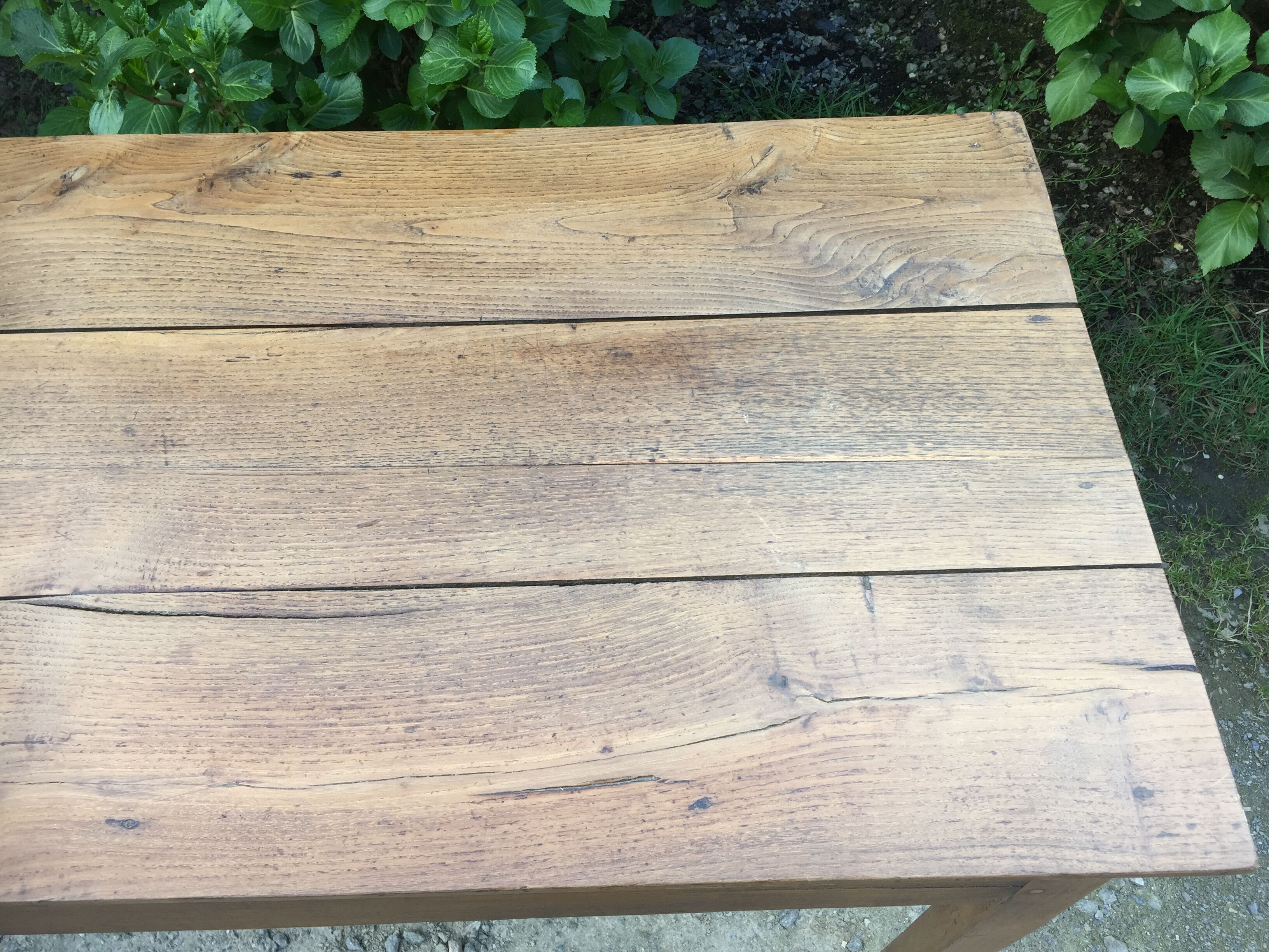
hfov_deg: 61.7
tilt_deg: -57.2
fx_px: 1063
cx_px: 634
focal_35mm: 29
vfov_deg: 48.2
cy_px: 476
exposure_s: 1/168
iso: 32
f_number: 2.2
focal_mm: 4.15
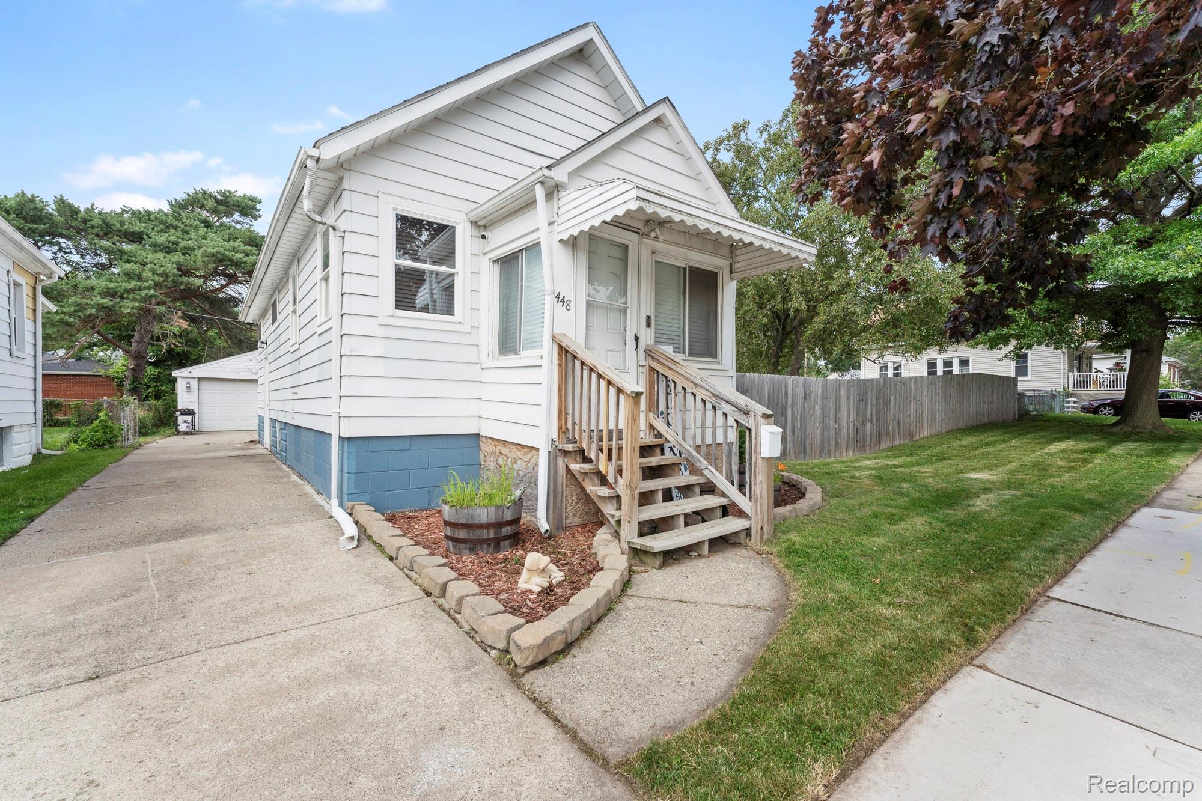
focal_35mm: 15
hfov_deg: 100.8
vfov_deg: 77.7
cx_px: 601
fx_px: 497
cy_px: 400
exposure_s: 1/640
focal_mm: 14.9
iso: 500
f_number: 8
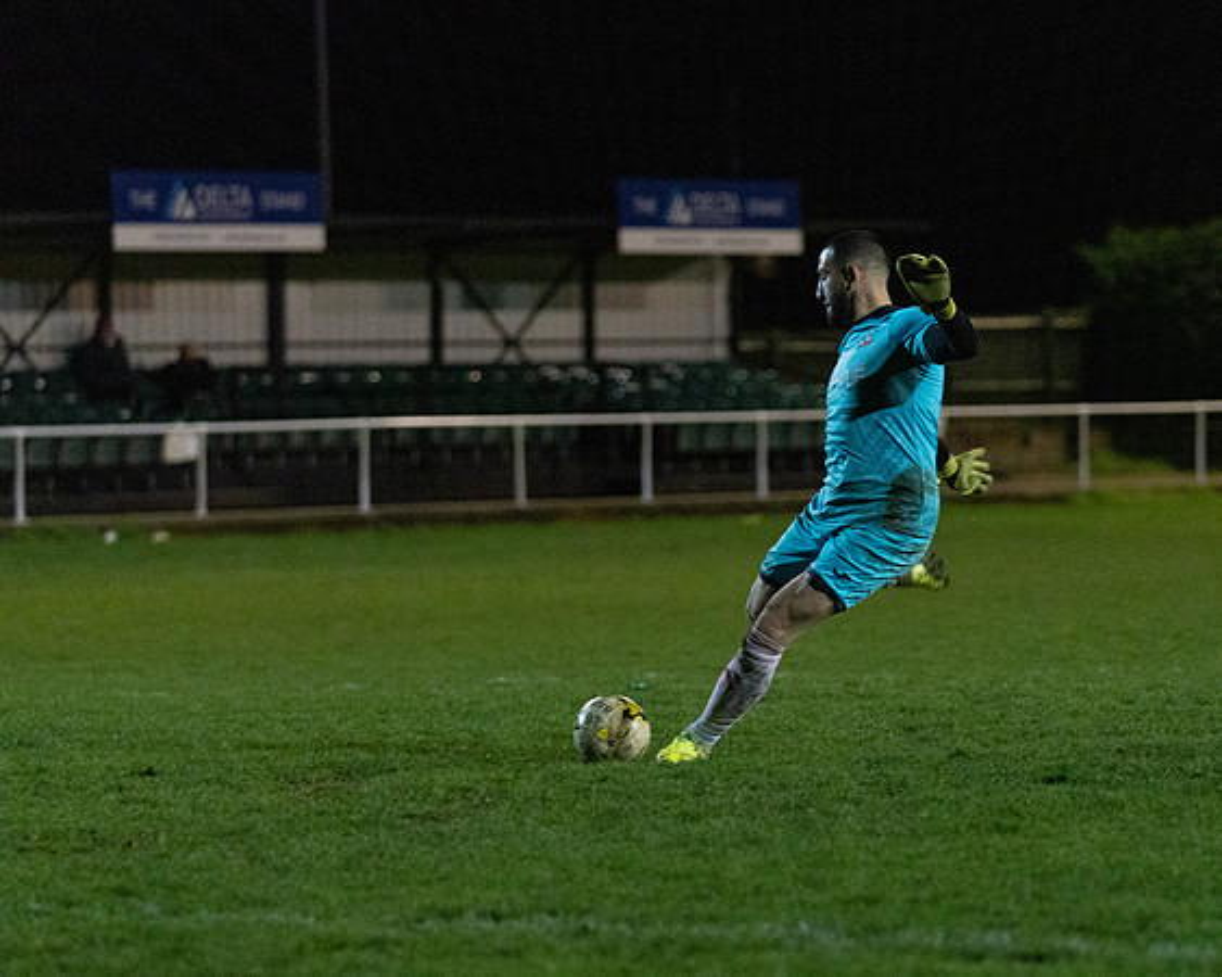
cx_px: 766
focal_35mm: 205
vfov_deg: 7.5
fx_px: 7418
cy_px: 530
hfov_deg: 9.4
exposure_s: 1/640
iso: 5000
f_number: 2.8
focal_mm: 128
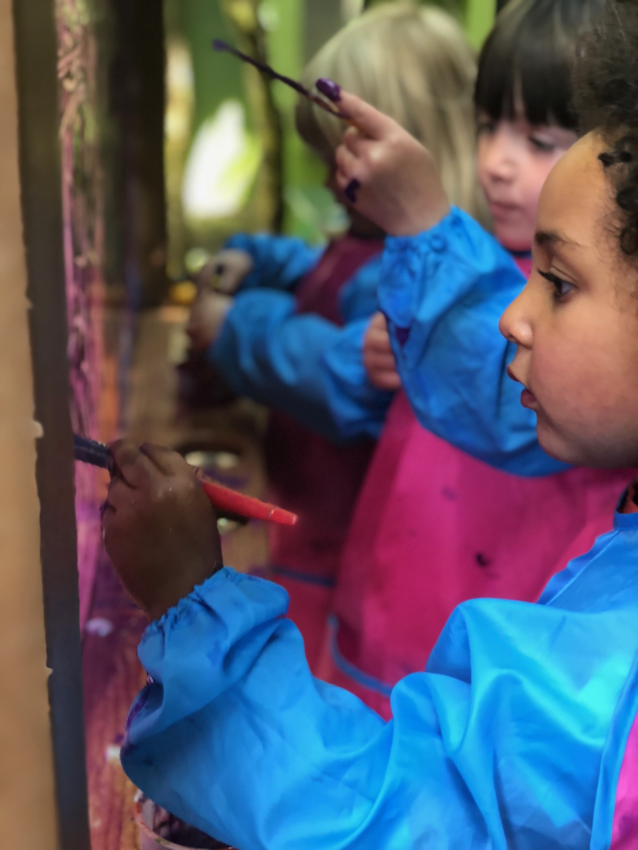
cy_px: 425
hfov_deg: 28.0
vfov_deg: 36.8
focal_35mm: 52
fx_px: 1278
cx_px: 319
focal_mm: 6
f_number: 2.4
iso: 100
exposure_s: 1/40
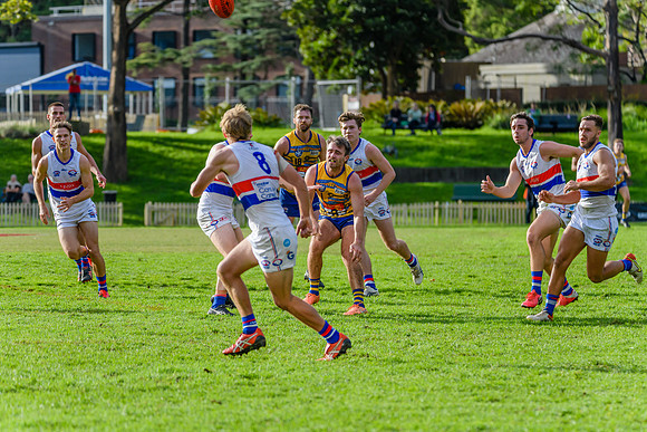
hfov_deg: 8.2
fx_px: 4499
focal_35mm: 250
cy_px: 225
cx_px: 310
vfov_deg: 5.5
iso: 800
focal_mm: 240
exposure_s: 1/1600
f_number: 6.3
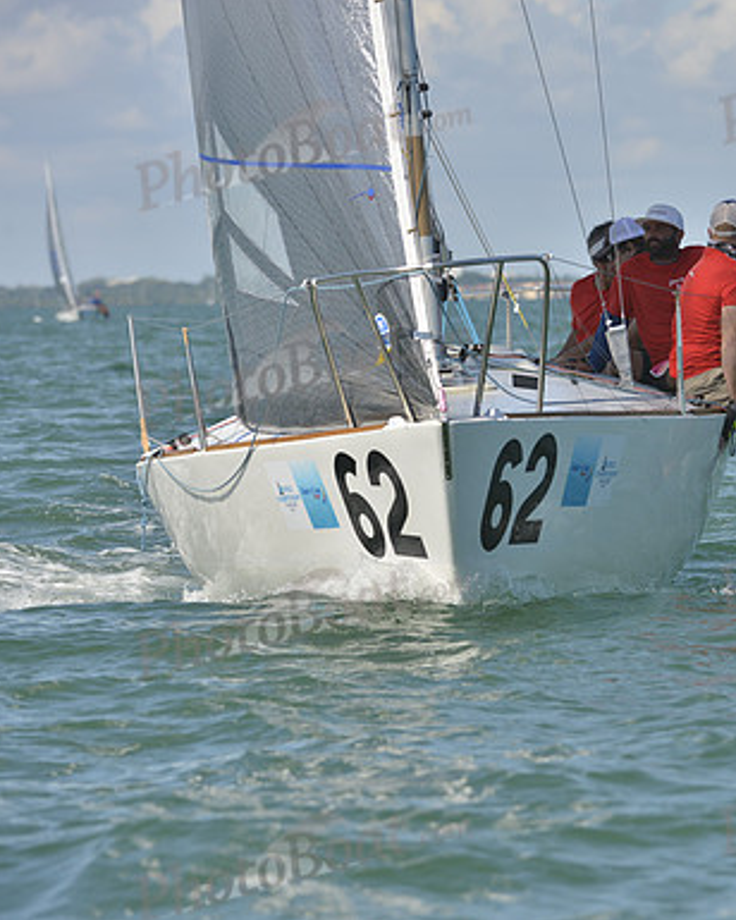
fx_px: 7706
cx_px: 597
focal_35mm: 283
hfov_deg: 5.5
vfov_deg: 6.8
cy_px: 460
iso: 200
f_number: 6.3
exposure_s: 1/1000
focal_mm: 200
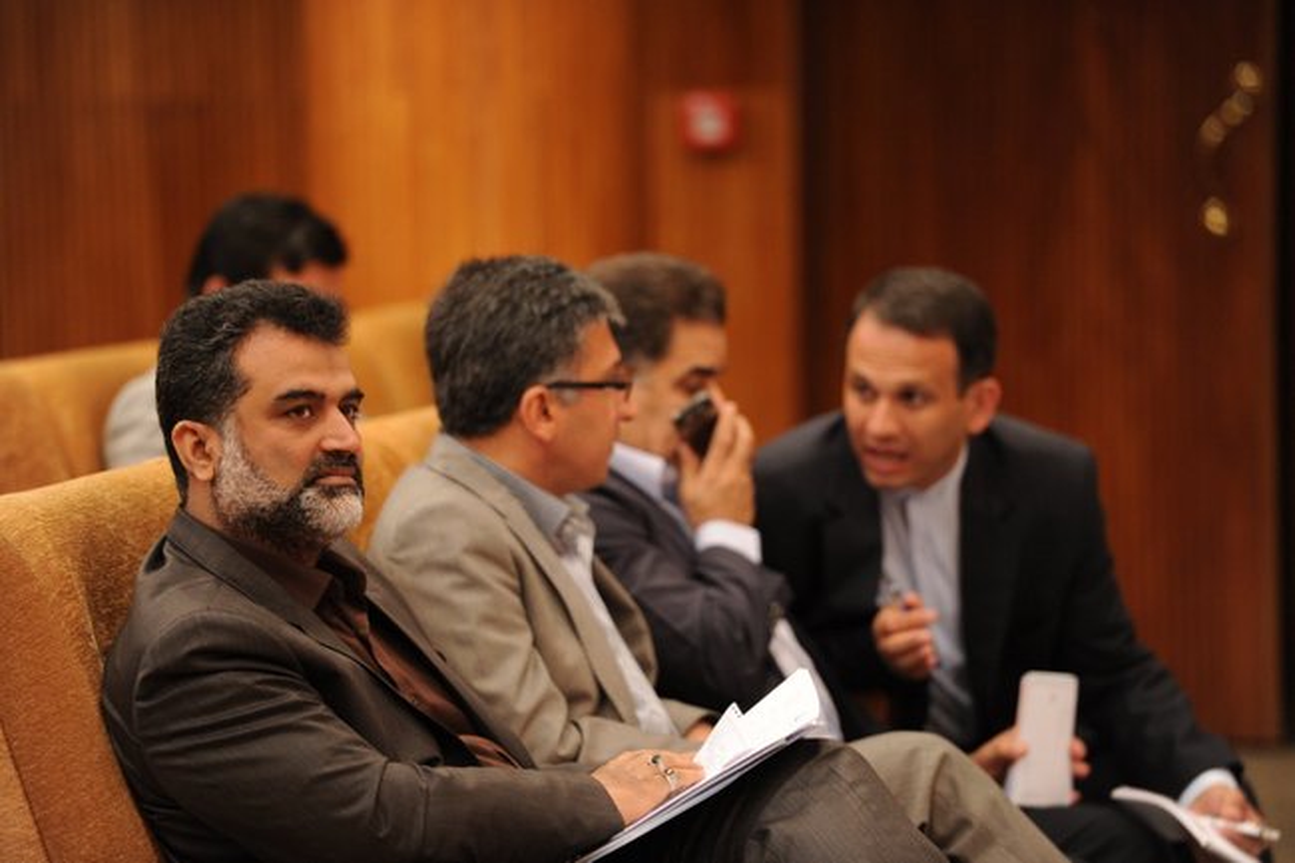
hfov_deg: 10.3
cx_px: 648
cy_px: 432
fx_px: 7192
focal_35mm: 200
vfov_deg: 6.9
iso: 2000
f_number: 2.8
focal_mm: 200
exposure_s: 1/80
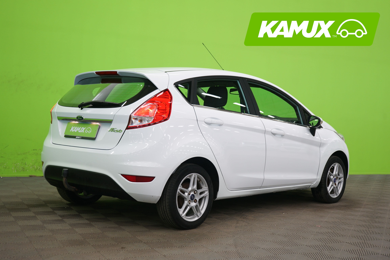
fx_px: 542
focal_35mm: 50
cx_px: 195
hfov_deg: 39.6
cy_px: 130
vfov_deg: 27.0
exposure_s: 1/10
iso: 400
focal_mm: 50
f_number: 4.5
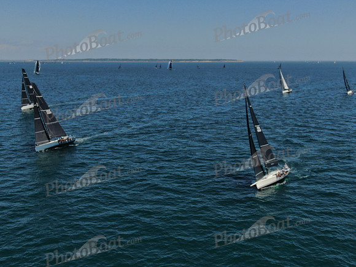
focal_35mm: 37
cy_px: 134
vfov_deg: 38.7
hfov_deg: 50.1
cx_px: 178
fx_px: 381
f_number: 3.4
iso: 100
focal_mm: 6.35
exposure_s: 1/2000
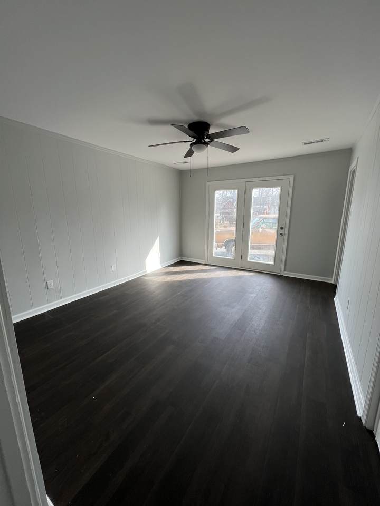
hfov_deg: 89.9
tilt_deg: -11.4
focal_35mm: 13
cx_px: 190
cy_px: 253
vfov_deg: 106.2
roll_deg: -0.3
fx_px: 190
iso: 32
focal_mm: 1.57
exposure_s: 1/129
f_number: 1.8
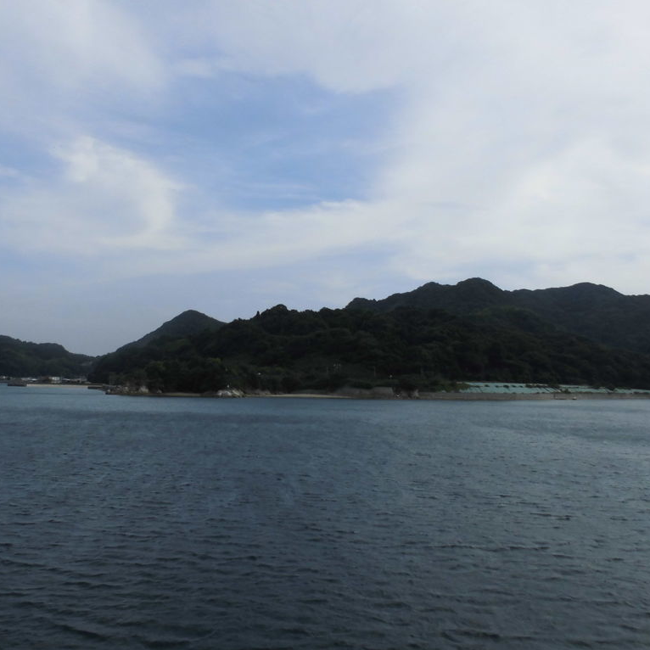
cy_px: 333
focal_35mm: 36
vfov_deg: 46.0
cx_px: 245
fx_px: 765
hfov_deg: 45.7
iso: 100
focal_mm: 4.6
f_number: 3.5
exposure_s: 1/800
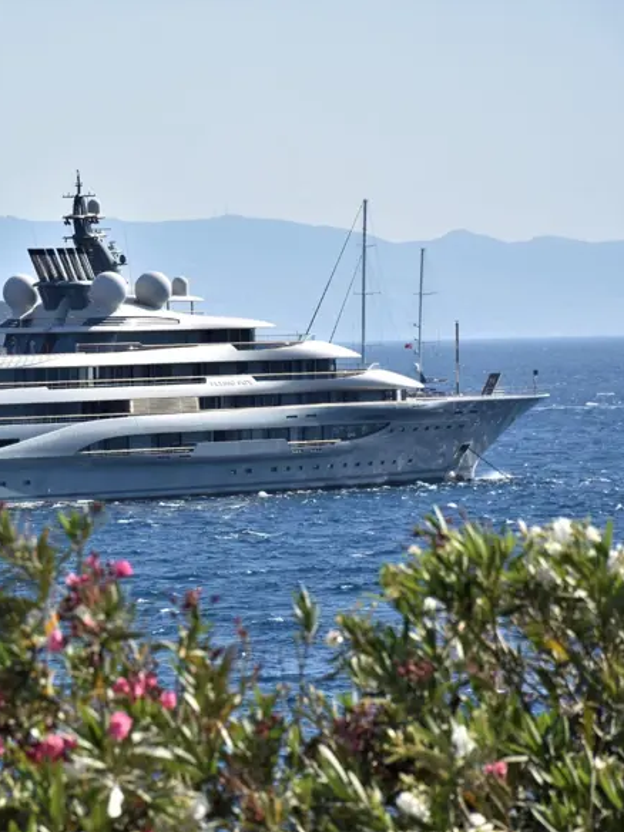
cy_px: 417
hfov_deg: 5.9
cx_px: 60
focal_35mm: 252
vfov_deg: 7.9
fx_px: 6057
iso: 400
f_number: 9
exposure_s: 1/1250
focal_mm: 116
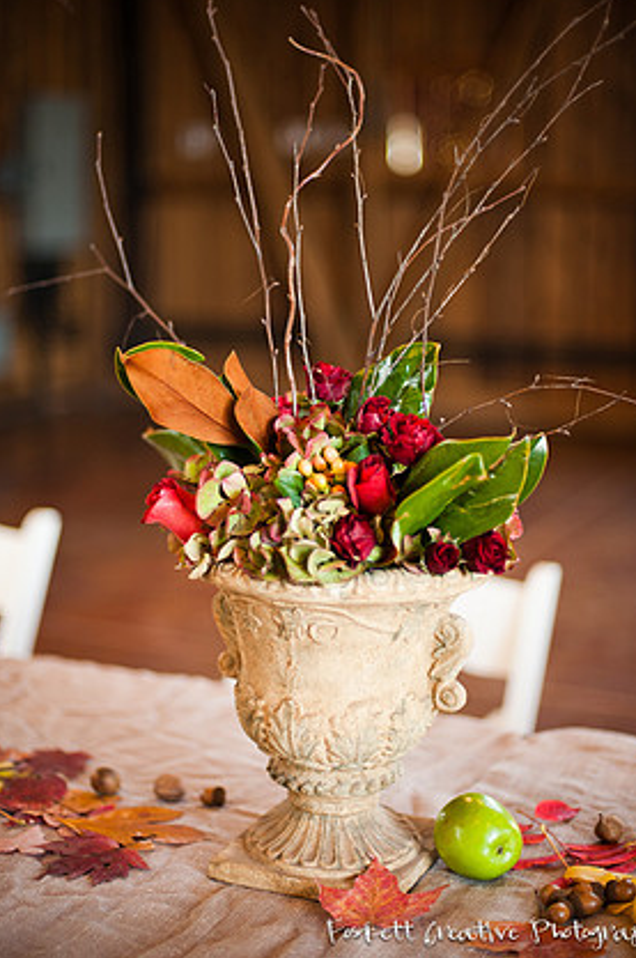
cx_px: 334
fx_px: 1434
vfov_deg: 36.9
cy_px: 446
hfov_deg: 25.0
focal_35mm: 54
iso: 640
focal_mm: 50
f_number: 1.4
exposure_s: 1/160
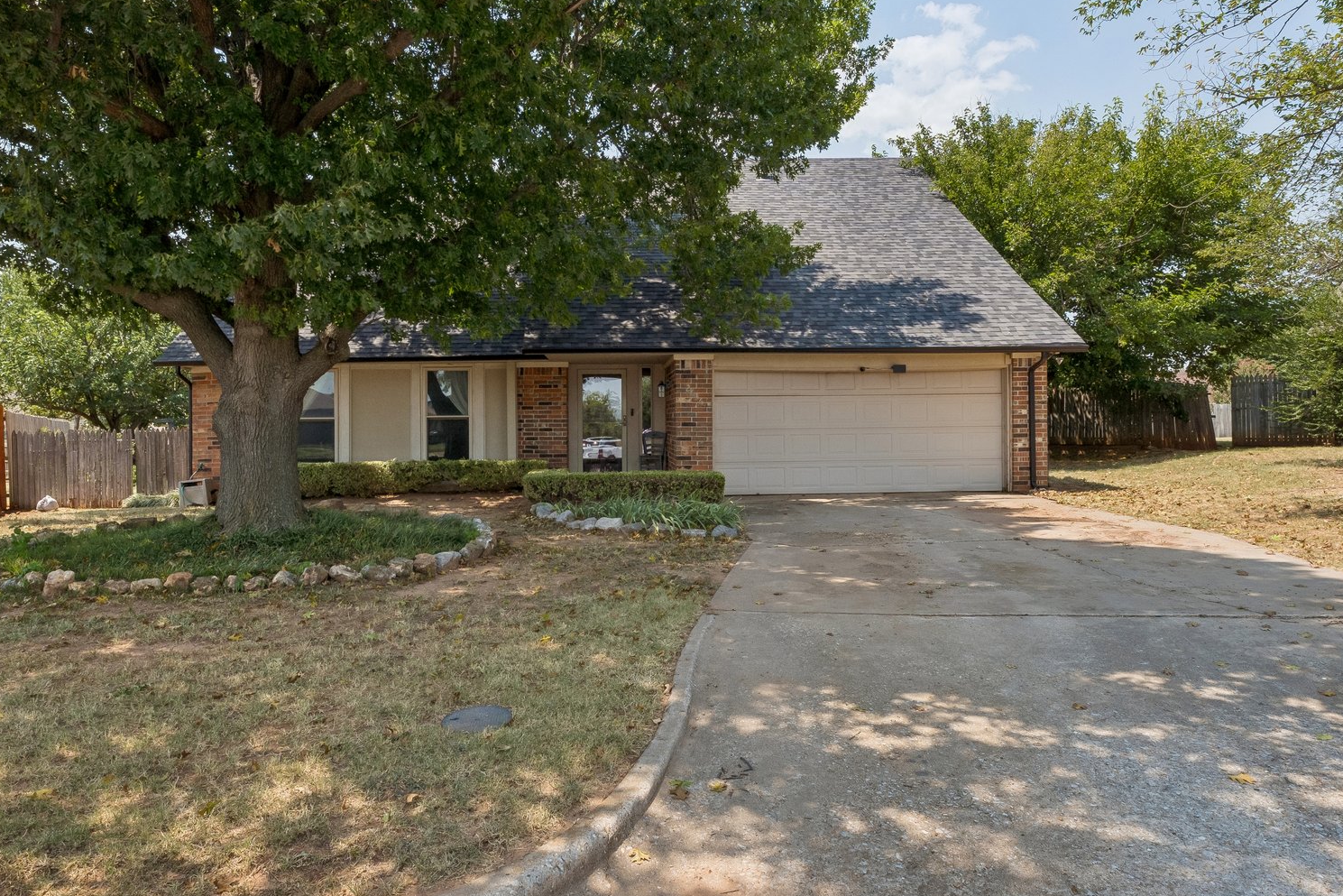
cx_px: 585
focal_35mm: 22
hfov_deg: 77.5
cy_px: 393
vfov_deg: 56.5
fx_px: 831
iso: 200
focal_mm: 10.8
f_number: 10
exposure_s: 1/320
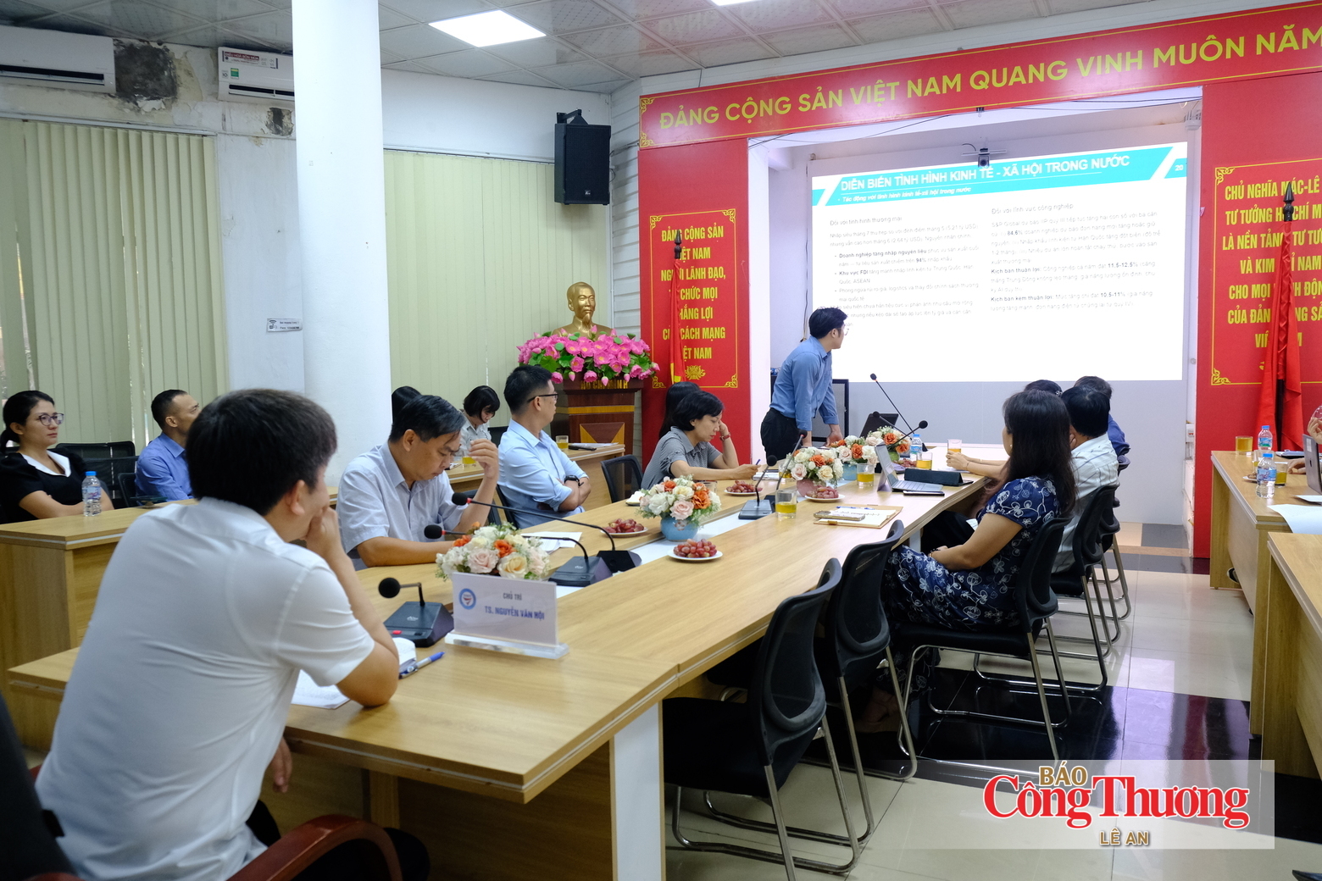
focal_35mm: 27
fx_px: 991
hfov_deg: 67.4
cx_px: 661
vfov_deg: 47.9
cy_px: 440
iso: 2000
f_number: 4
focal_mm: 18
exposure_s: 1/125
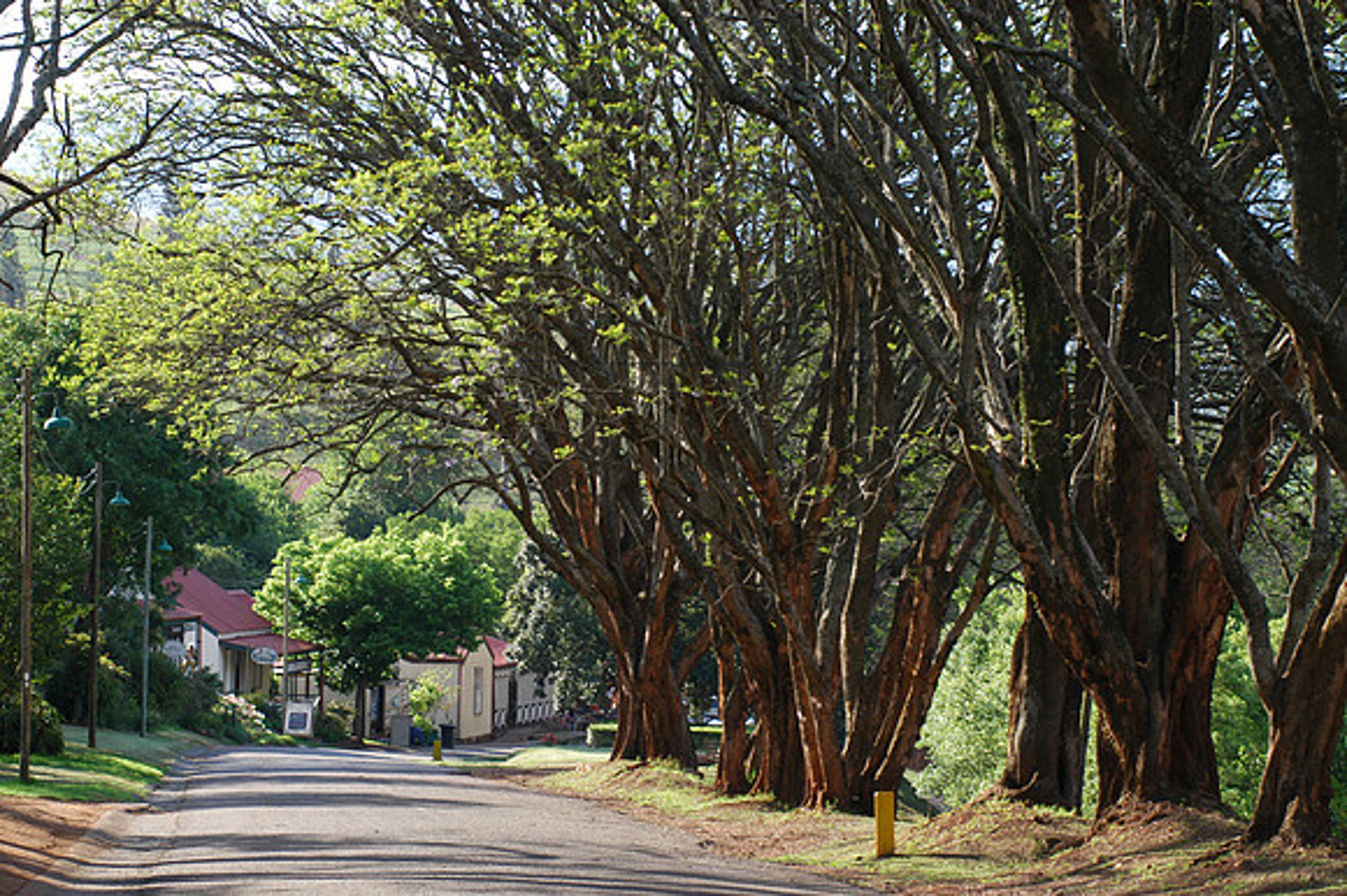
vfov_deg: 11.4
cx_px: 674
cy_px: 448
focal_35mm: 120
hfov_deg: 17.1
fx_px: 4487
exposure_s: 1/125
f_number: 5.6
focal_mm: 80
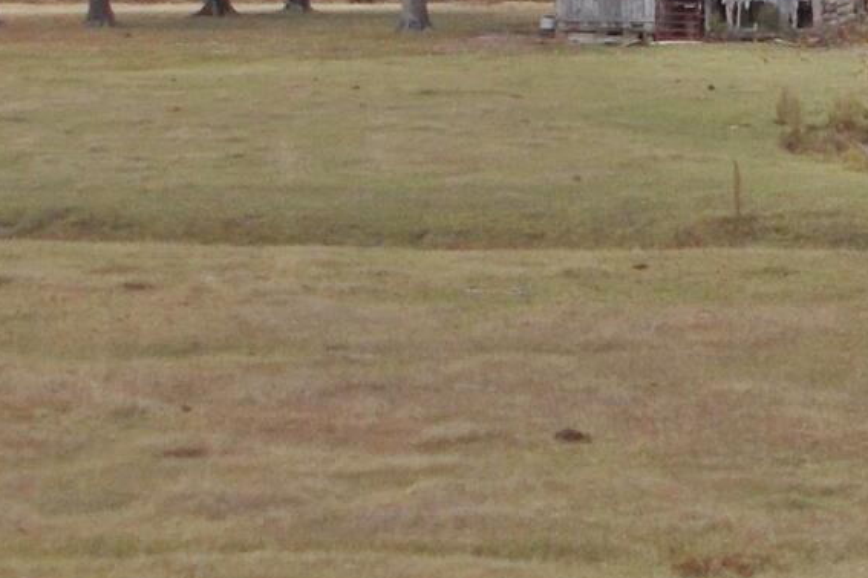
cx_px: 844
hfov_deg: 14.2
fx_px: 3448
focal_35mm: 143
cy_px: 21
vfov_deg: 9.5
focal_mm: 4.6
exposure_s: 1/125
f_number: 8
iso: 80
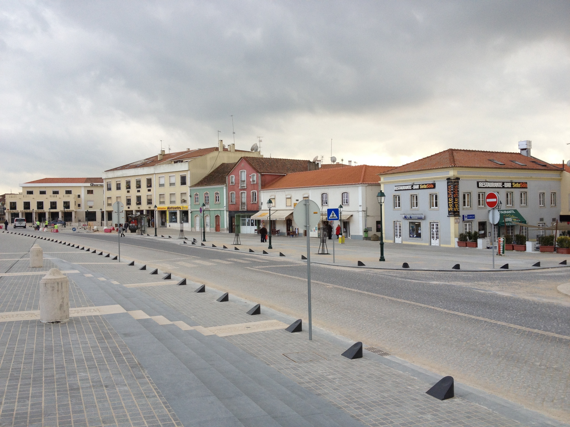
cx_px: 285
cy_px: 214
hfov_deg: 52.6
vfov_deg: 40.7
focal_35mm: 35
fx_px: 576
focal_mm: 4.28
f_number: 2.4
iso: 64
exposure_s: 1/200
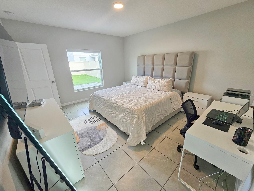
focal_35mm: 13
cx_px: 127
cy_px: 96
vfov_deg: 89.9
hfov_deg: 106.2
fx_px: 95
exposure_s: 1/60
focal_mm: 2.2
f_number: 2.2
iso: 80
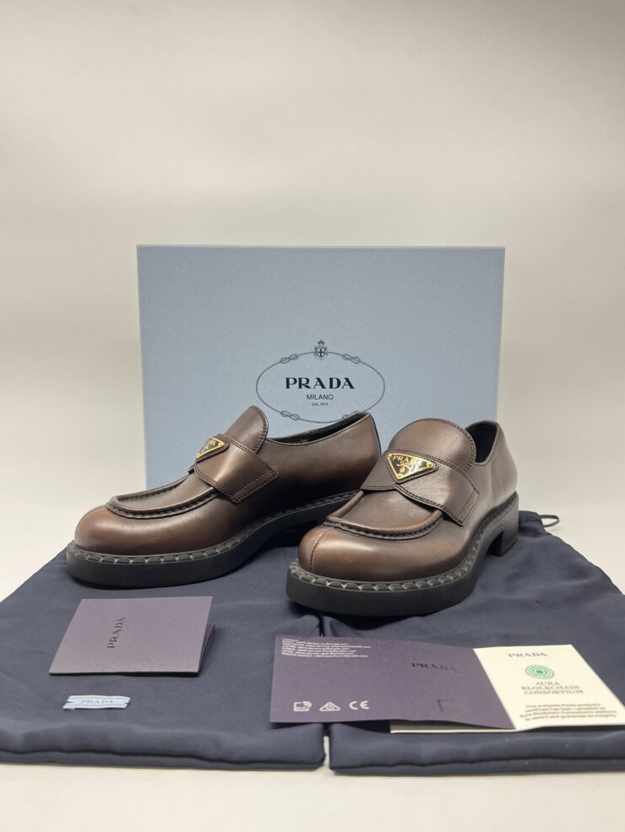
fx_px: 650
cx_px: 323
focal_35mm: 27
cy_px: 419
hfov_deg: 51.4
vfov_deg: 65.3
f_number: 1.5
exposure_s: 1/100
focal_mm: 5.7
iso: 80
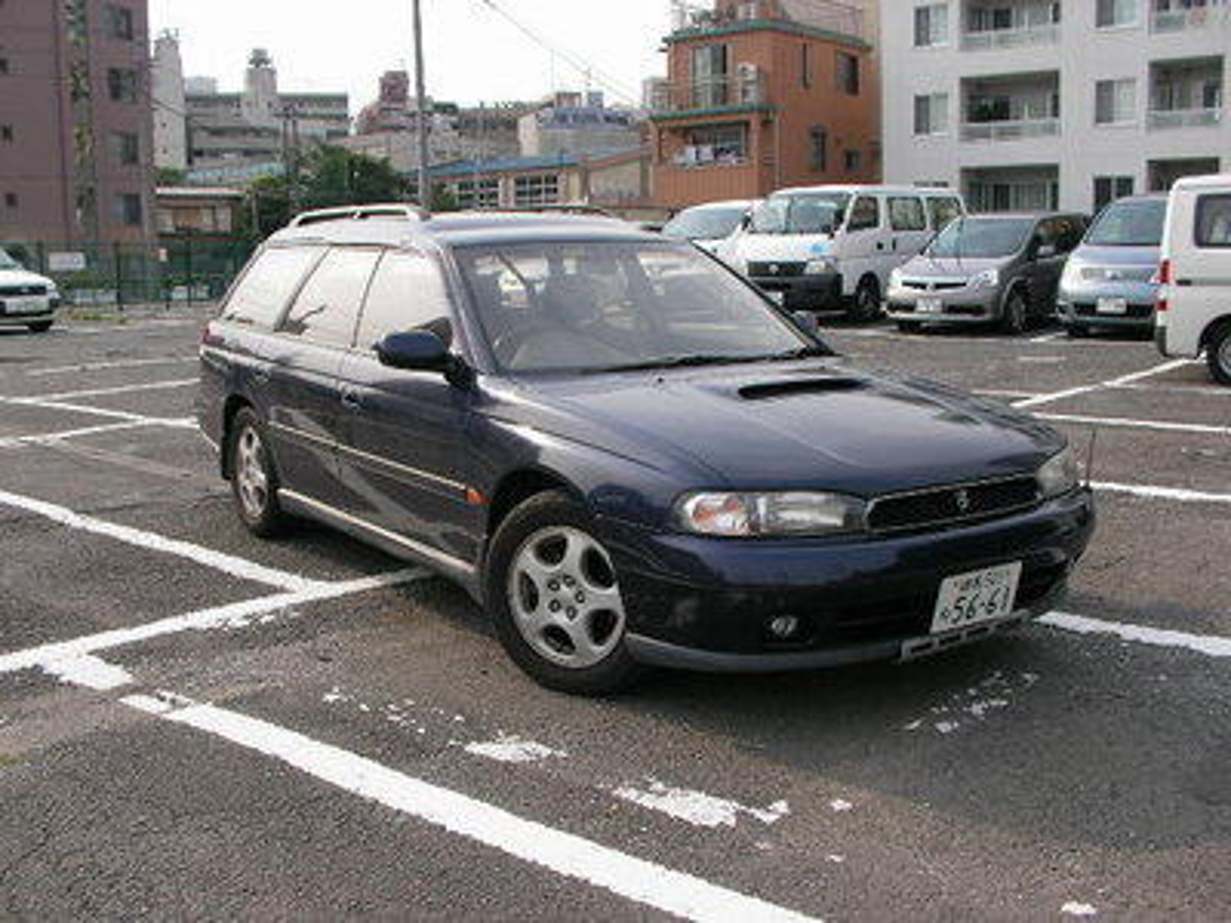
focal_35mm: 38
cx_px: 616
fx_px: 1351
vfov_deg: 37.7
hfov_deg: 49.0
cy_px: 462
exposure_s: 1/348
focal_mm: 5.8
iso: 50
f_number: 4
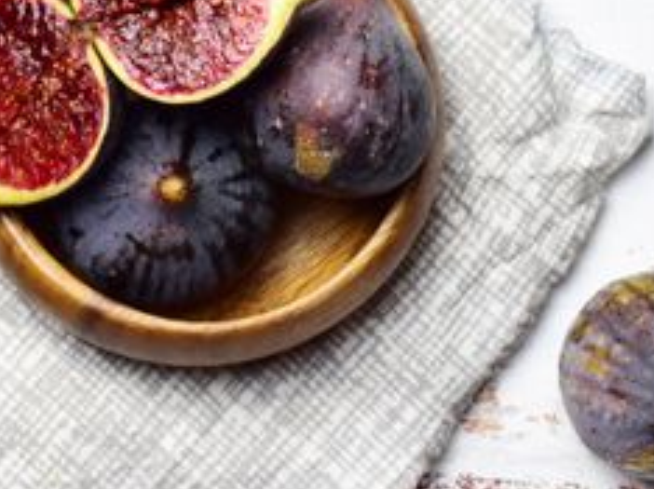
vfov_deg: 9.4
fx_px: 2982
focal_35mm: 158
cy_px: 141
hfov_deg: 12.5
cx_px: 240
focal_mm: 50
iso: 100
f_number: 16
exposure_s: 1/3.33
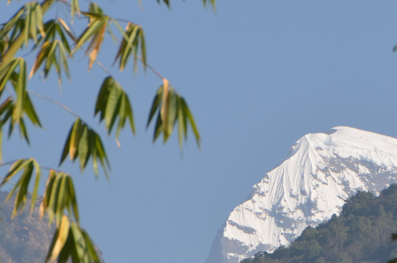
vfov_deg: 2.5
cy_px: 150
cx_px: 296
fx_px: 5958
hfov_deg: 3.8
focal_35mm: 541
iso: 100
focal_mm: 135
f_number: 8
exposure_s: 1/250
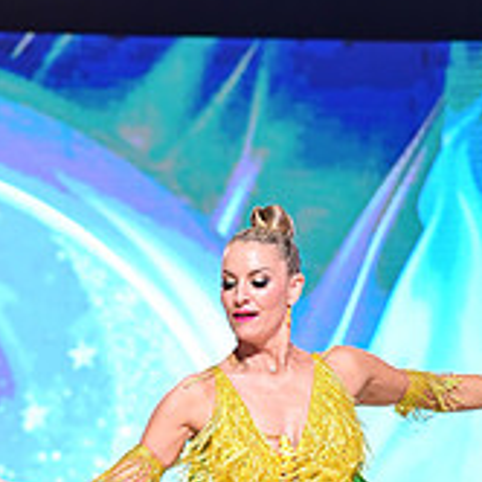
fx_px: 3608
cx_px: -75
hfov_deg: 7.6
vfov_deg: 7.6
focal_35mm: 229
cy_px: 633
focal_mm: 77
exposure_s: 1/400
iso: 1600
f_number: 2.8
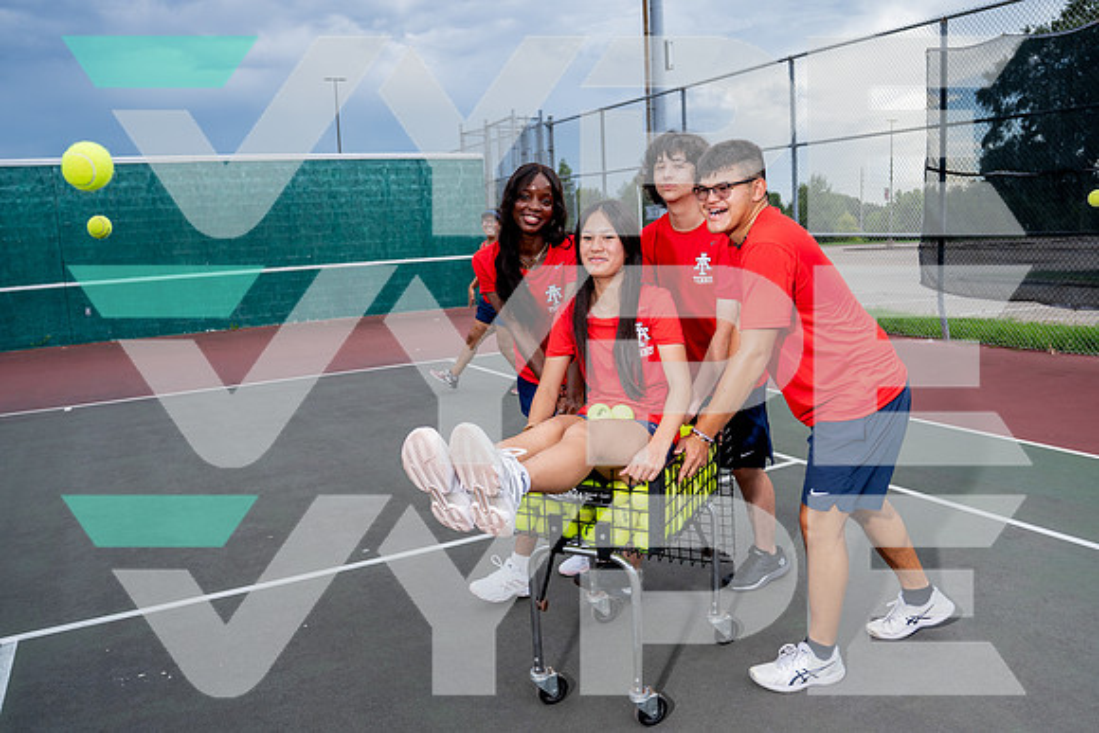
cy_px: 366
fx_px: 818
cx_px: 550
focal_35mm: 27
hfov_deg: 67.8
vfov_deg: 48.3
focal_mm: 24
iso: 400
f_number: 4
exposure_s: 1/1000
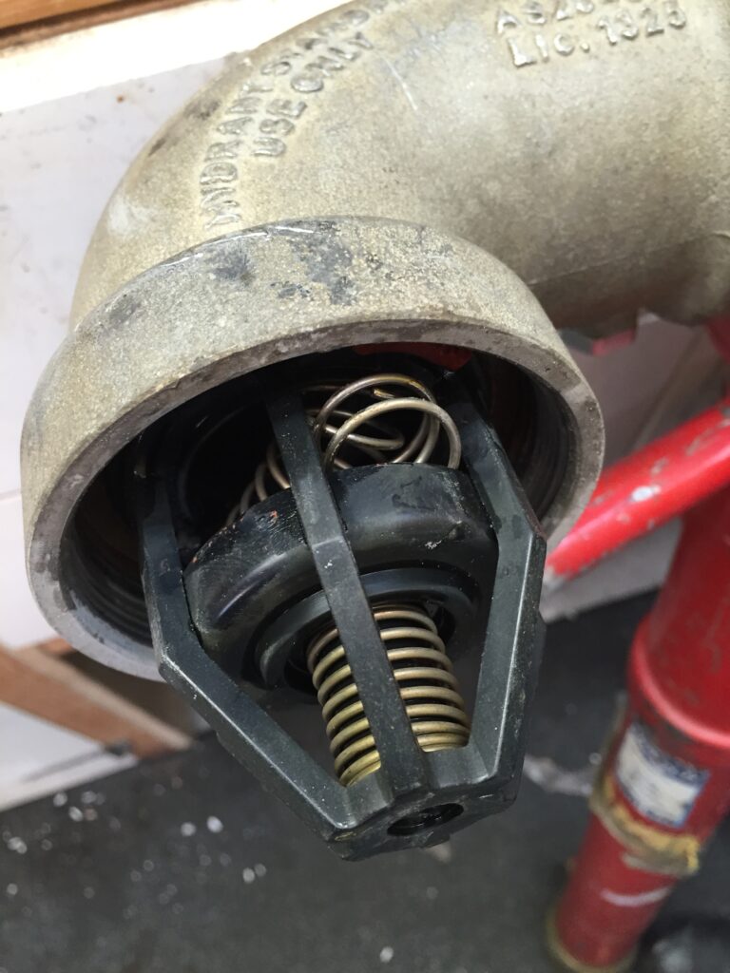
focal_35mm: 29
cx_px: 365
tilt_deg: -65.2
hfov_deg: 48.2
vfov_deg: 61.7
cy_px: 486
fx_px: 815
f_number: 2.2
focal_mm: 4.15
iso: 160
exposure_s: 1/33
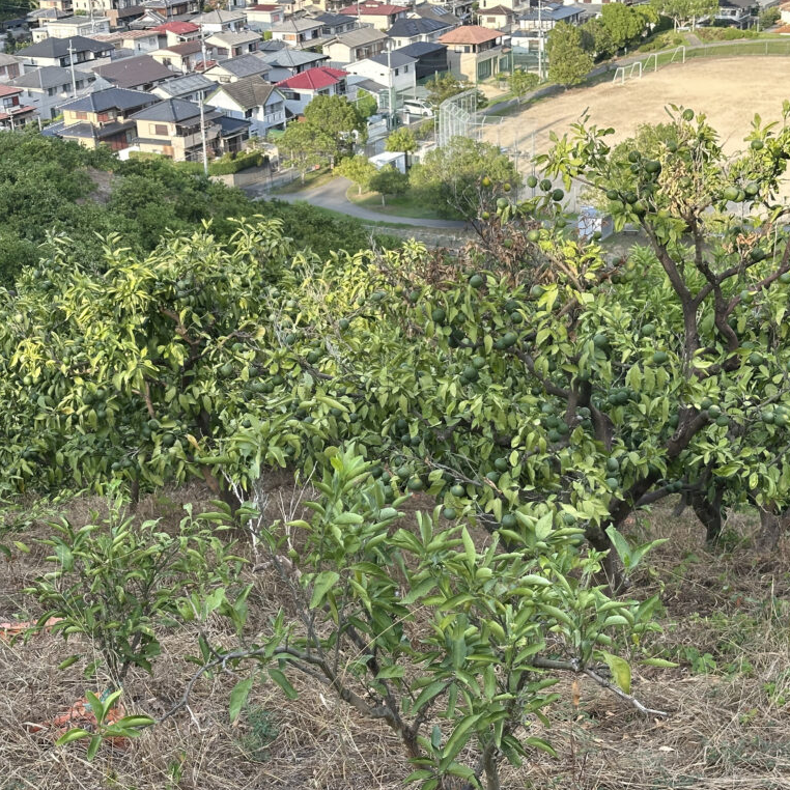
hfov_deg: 29.9
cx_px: 298
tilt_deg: -21.8
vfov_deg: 30.0
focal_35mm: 57
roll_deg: +3.1
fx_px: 1472
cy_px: 395
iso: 64
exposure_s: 1/659
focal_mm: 6.86
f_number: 1.78
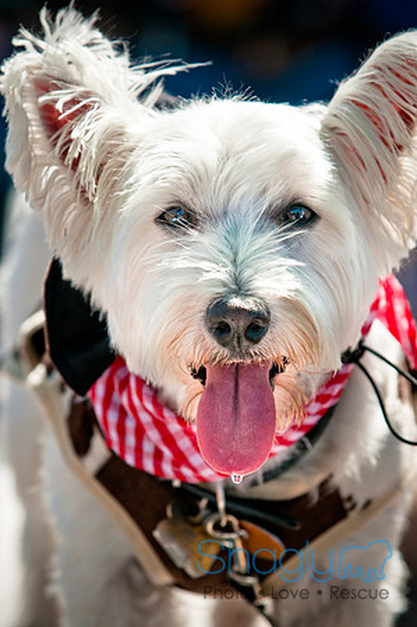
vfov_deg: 7.9
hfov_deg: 5.2
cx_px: 208
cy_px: 314
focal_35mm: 262
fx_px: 4571
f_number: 5
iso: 400
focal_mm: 175
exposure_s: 1/2500
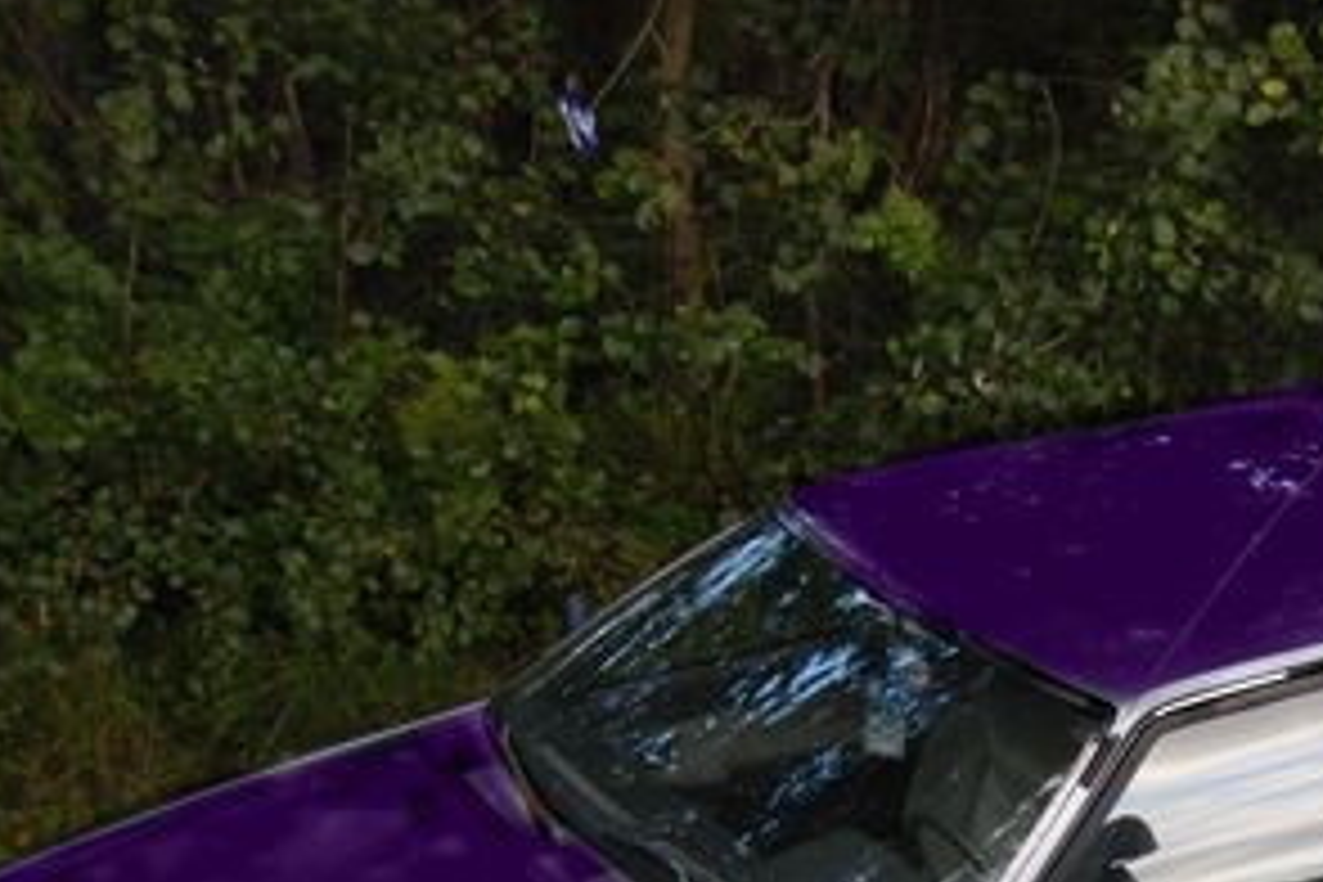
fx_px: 4557
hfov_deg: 16.4
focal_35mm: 124
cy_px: 868
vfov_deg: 11.0
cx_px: 1030
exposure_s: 1/125
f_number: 5.6
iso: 400
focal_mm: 38
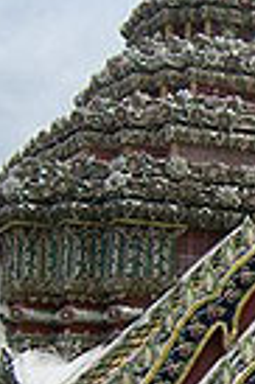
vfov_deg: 14.3
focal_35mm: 142
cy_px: 377
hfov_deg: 9.2
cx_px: 468
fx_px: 1512
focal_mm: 6
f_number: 4.5
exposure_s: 1/1000
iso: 80
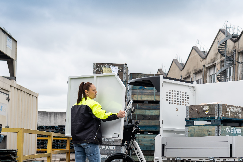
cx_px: 159
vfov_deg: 18.5
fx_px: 493
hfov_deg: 27.6
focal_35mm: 73
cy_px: 132
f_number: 4
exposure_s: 1/125
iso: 100
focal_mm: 44
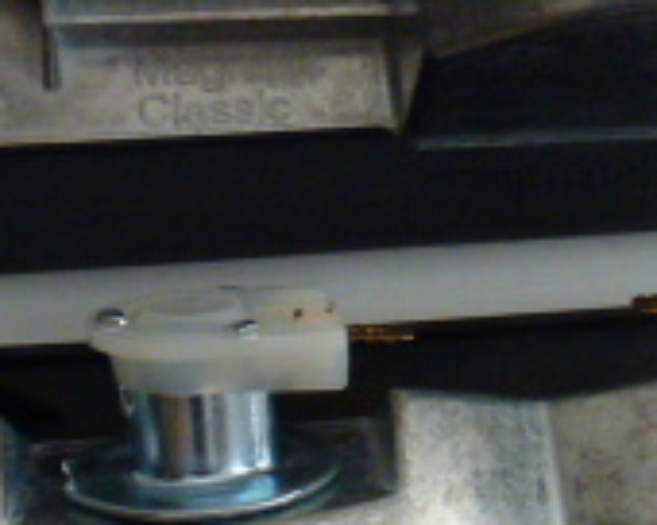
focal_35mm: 88
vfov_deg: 17.5
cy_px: 228
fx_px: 1711
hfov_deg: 21.2
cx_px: 614
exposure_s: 1/60
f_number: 3.3
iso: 400
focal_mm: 4.3
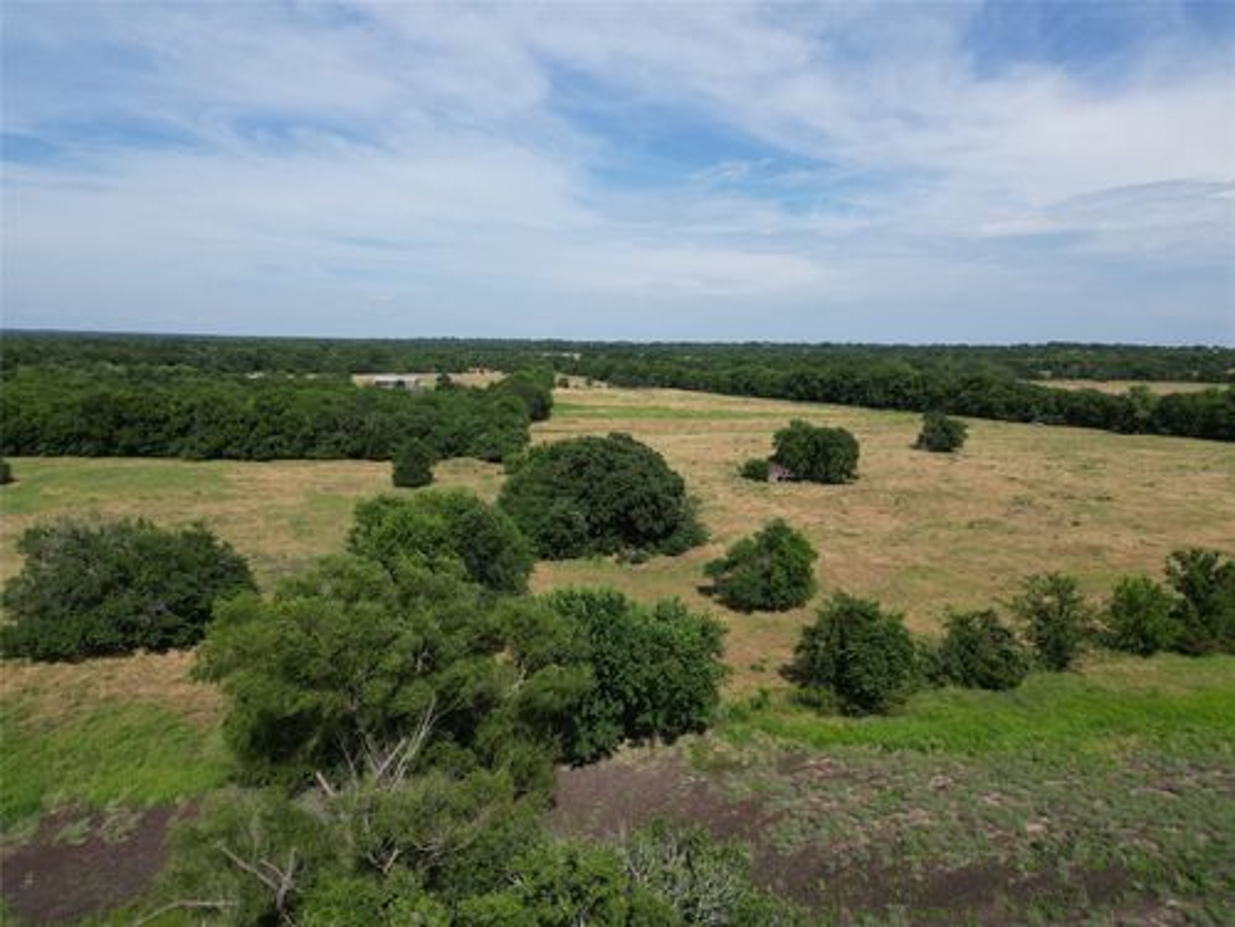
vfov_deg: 56.8
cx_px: 618
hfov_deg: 71.6
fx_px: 856
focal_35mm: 24
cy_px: 464
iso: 100
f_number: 1.7
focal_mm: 6.72
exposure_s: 1/3200
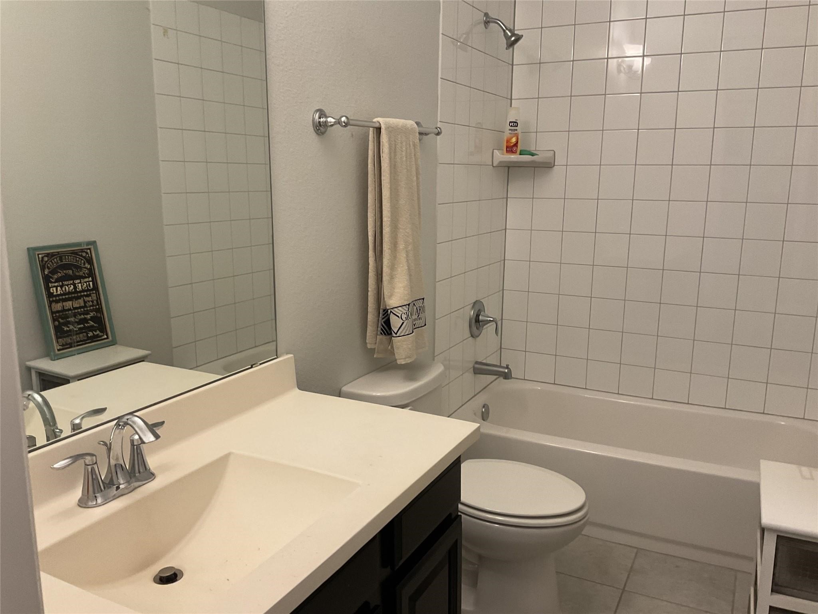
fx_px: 685
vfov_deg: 48.2
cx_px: 409
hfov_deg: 61.7
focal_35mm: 29
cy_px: 307
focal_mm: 3
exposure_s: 1/60
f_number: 1.8
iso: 80
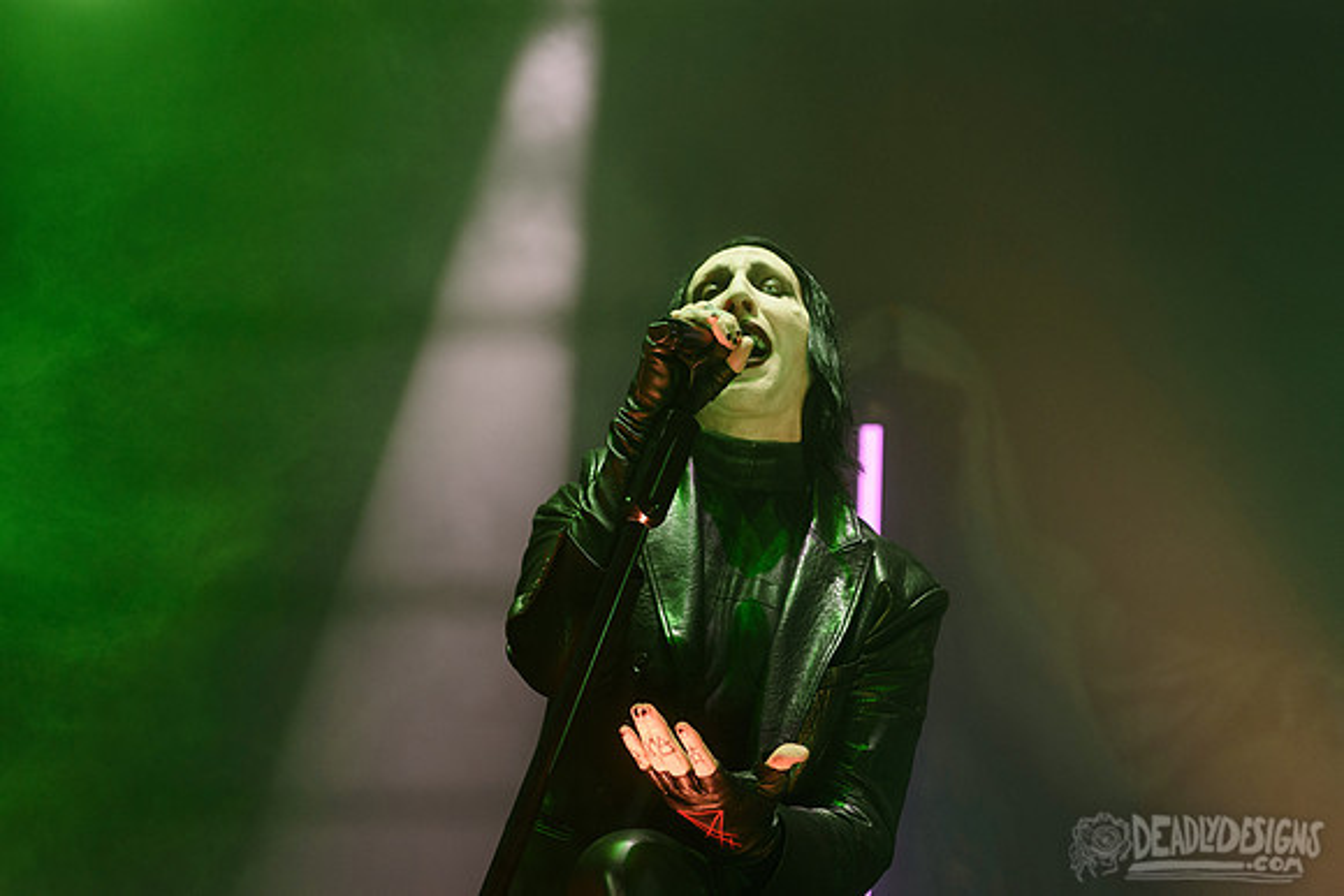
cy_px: 380
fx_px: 2837
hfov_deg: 26.6
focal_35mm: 76
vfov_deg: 18.0
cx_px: 660
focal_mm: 66
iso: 1250
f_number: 4
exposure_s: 1/640
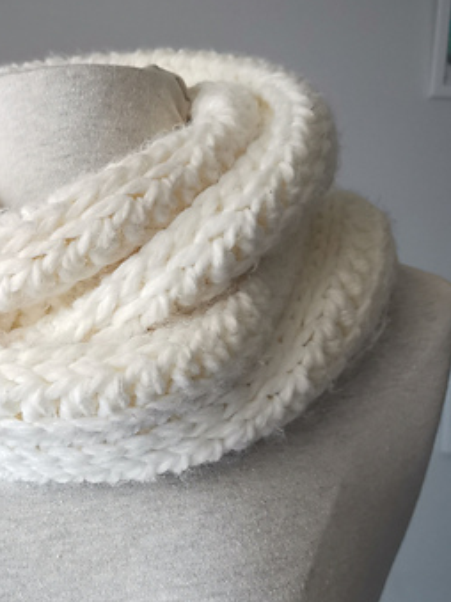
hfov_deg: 27.7
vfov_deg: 37.2
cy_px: 389
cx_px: 67
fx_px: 887
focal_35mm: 51
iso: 400
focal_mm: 3.95
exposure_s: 1/100
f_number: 1.8
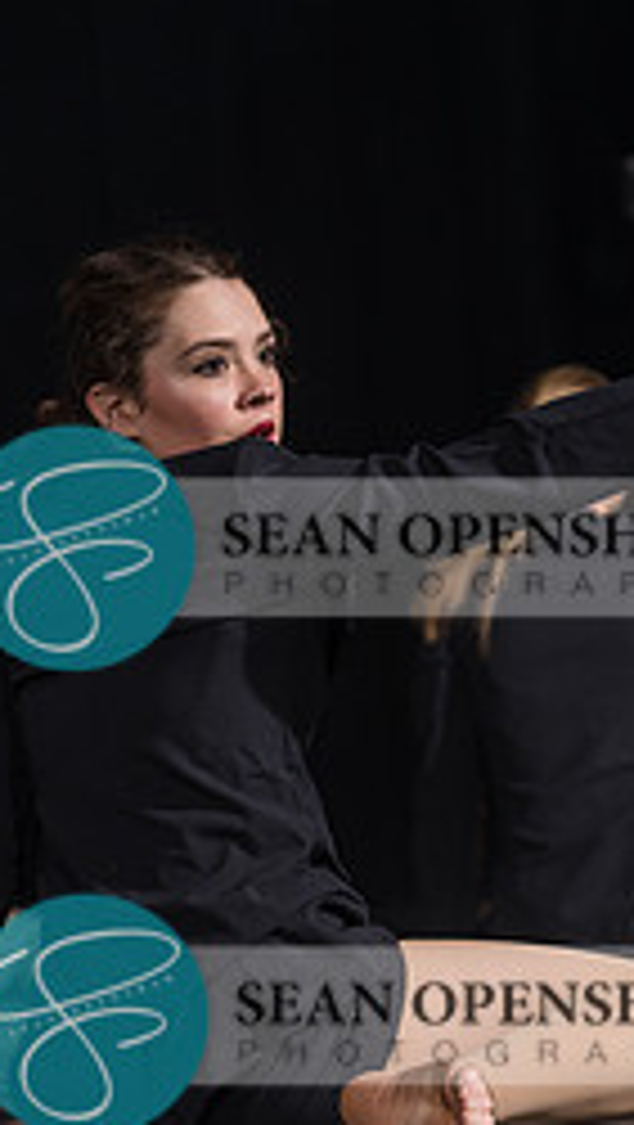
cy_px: 752
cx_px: 360
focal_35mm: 132
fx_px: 3937
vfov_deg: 16.2
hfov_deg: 9.2
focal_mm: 70
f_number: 2.8
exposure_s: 1/500
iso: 400
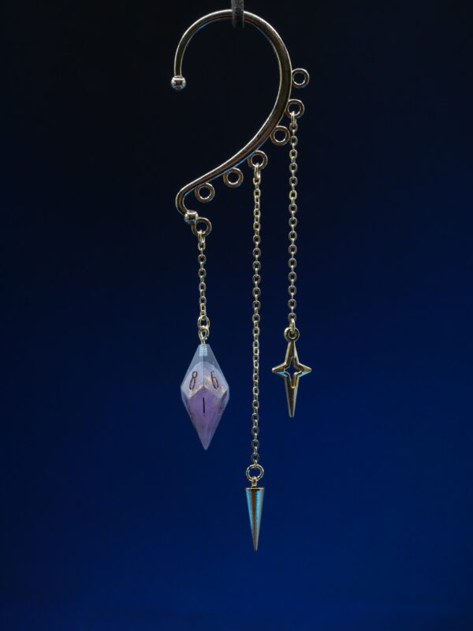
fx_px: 1092
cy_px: 316
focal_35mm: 60
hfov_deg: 24.4
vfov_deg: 32.2
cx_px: 236
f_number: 6.3
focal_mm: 30
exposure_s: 1/60
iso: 800
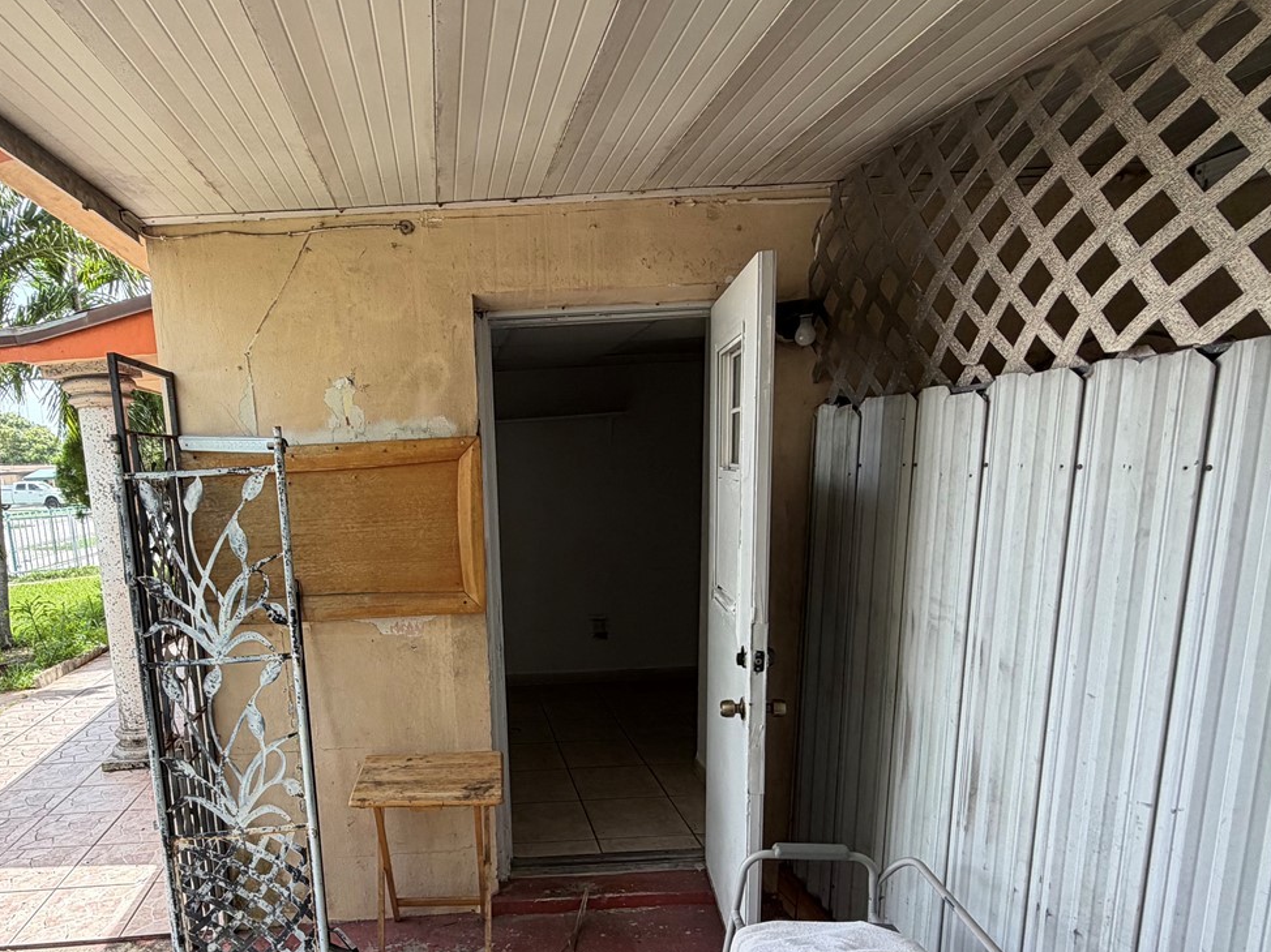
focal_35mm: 23
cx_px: 449
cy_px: 644
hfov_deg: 72.2
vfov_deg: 57.4
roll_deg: +5.2
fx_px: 844
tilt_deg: -11.4
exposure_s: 1/169
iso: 64
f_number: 2.2
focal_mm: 2.22
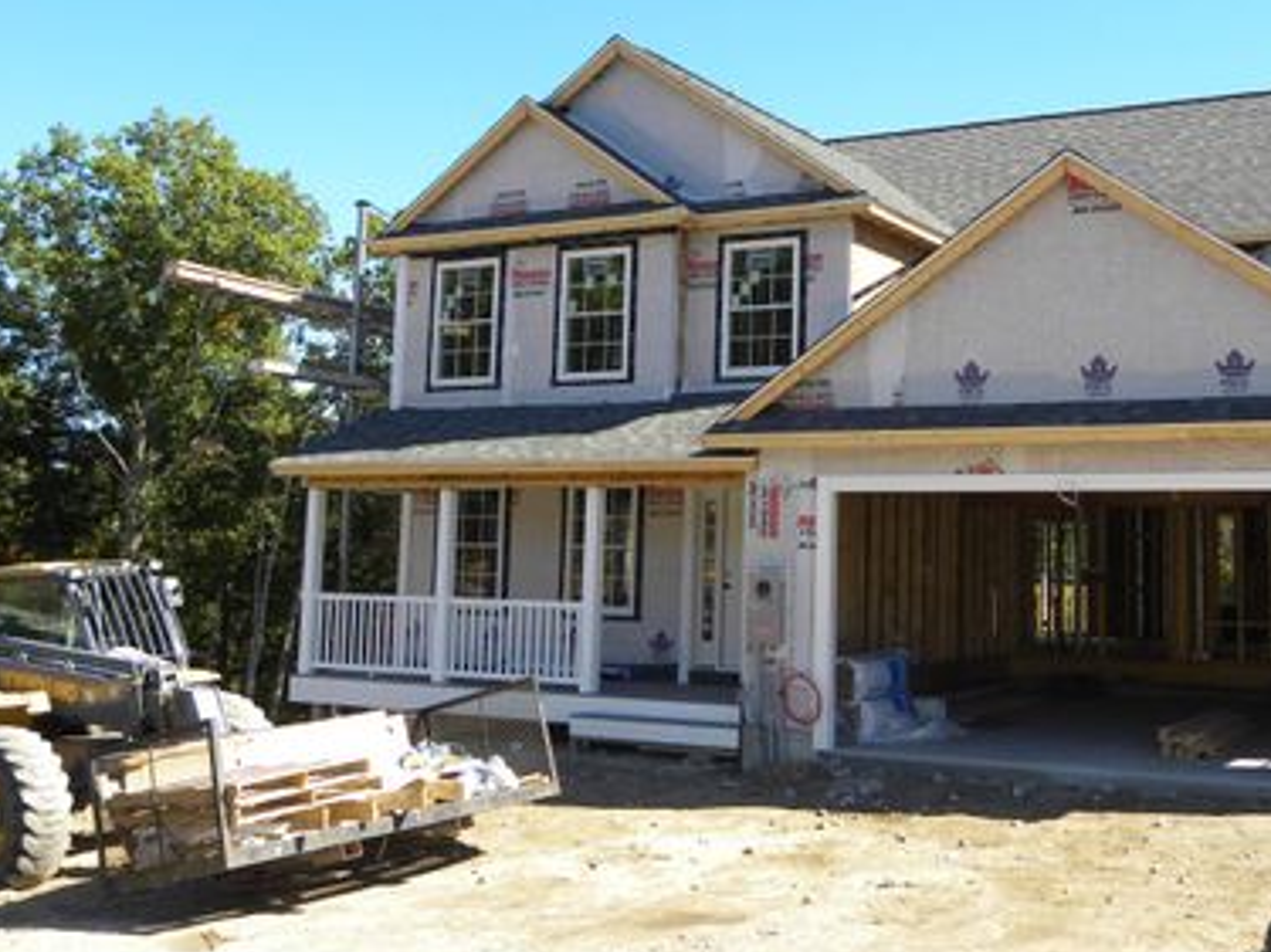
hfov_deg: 42.5
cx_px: 830
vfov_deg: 32.7
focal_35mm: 44
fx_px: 1615
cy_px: 351
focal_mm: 5.9
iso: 64
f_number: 4
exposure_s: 1/230
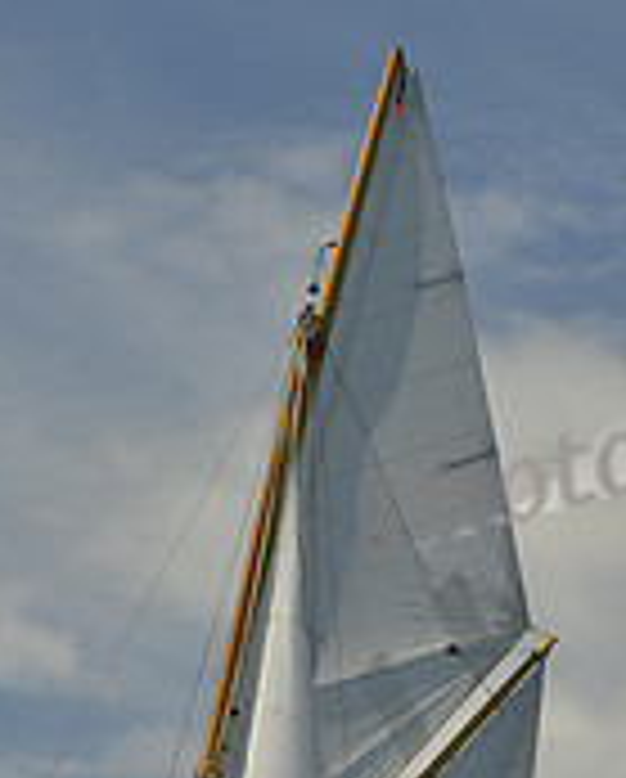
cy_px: 1156
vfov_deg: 8.6
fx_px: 5082
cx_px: 133
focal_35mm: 220
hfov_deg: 7.0
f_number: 10
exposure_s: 1/1600
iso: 280
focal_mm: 70
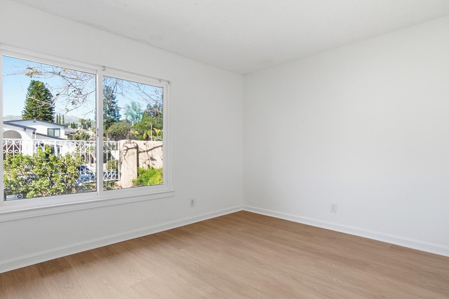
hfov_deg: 86.9
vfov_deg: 64.5
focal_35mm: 19
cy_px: 155
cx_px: 224
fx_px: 237
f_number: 9
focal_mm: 16
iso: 200
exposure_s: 1/100
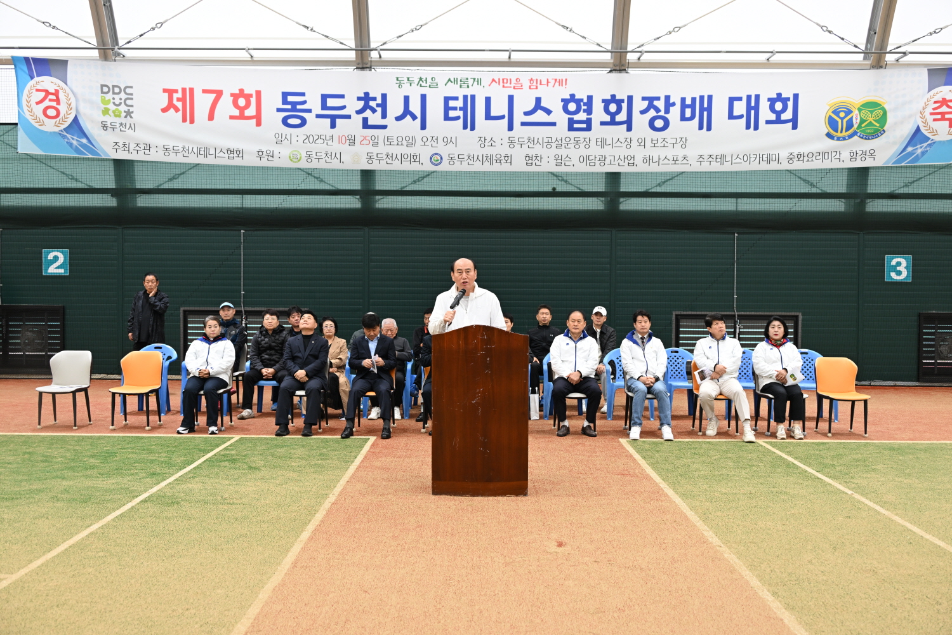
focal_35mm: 40
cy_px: 318
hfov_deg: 48.5
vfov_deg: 33.4
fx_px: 1058
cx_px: 476
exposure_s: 1/100
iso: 800
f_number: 5
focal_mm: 40
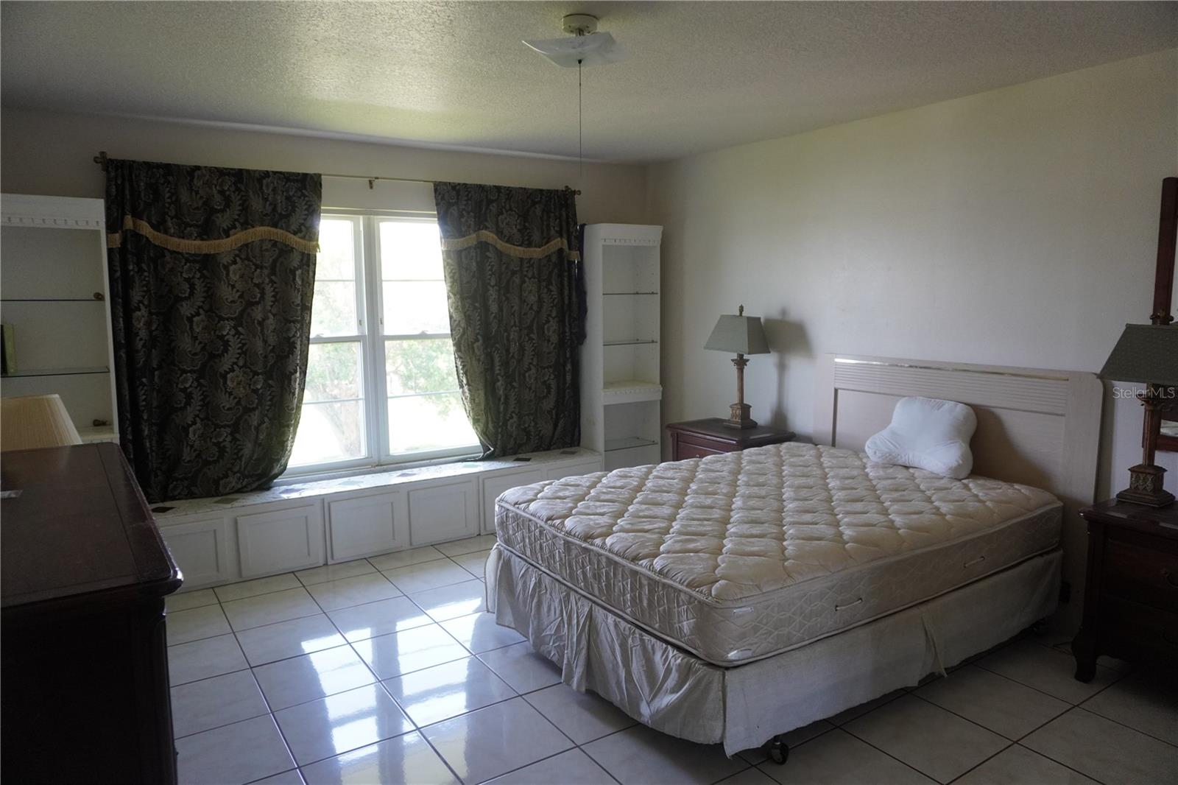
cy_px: 392
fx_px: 785
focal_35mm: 24
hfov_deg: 73.8
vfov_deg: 53.1
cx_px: 589
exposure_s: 1/160
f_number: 4
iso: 1250
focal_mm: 16
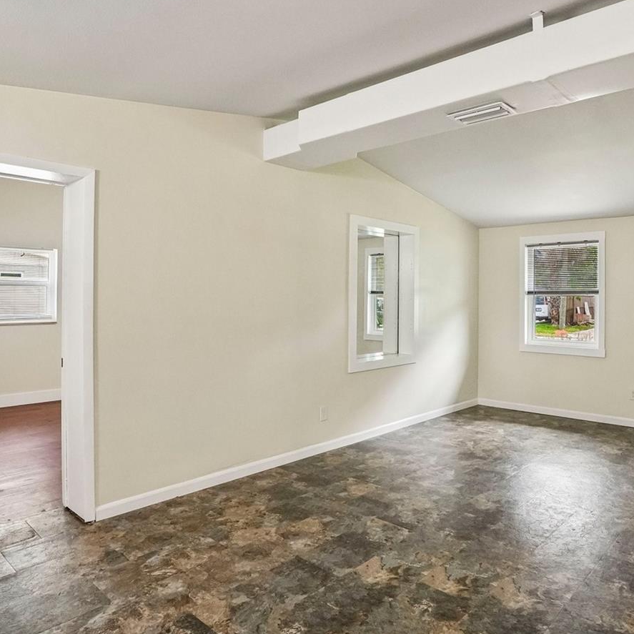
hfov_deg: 66.5
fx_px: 477
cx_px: 387
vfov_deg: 67.2
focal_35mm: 23
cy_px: 302
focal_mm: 10
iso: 1250
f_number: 8
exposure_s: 1/30
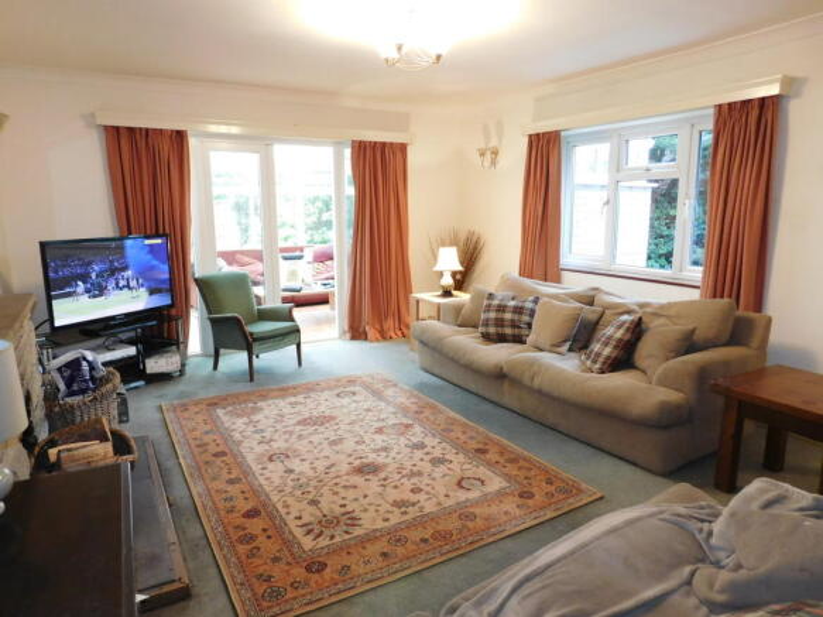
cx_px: 412
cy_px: 308
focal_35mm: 23
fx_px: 547
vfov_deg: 58.9
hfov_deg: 73.9
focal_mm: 4
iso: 280
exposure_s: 1/30
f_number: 3
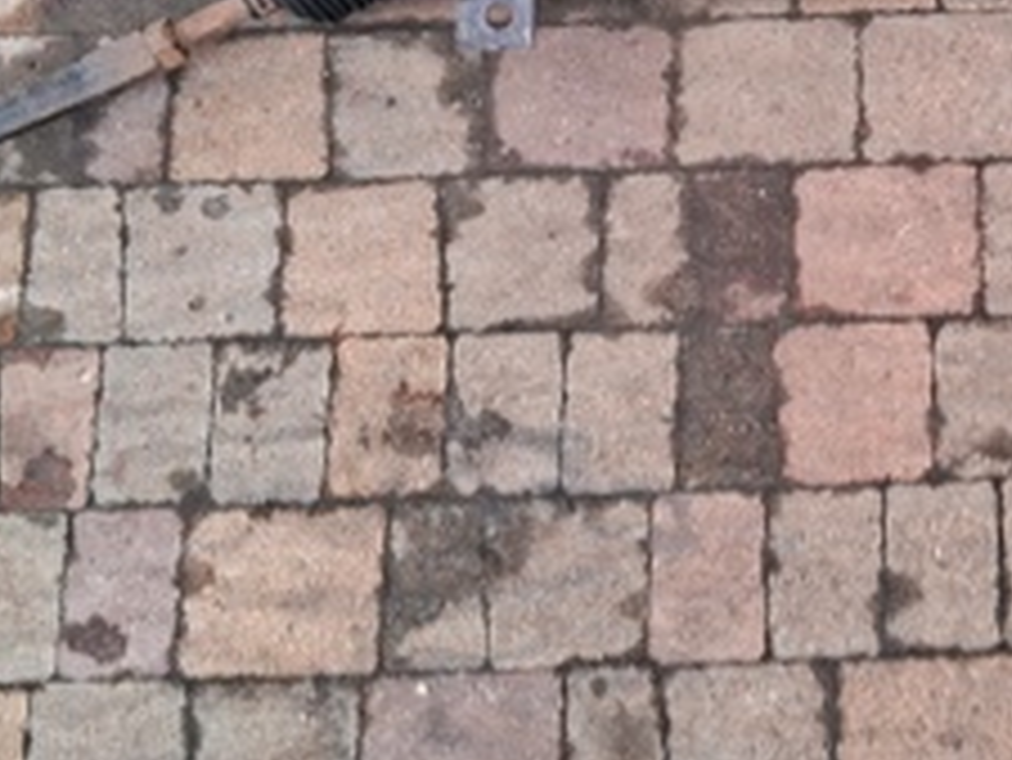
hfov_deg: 25.0
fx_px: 2165
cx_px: 1021
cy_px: 47
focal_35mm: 74
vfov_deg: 19.5
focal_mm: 3.98
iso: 100
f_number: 1.8
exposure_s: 1/40
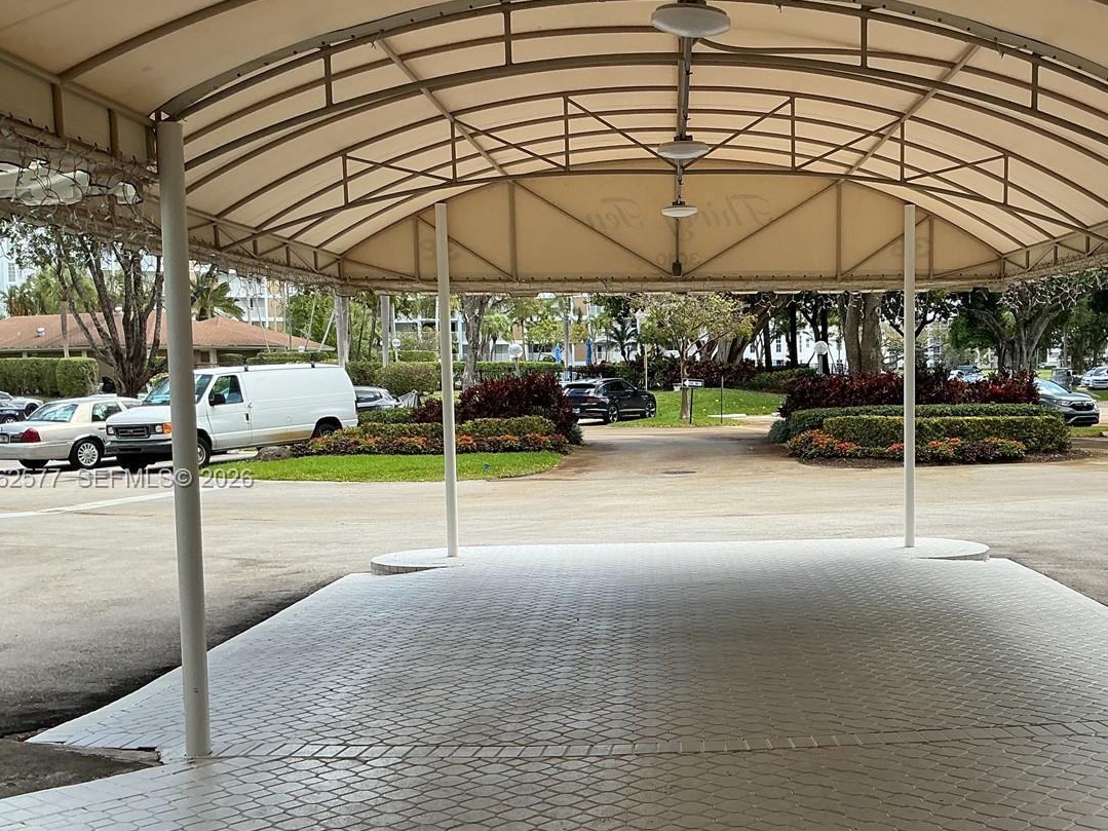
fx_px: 1376
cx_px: 755
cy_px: 480
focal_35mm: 43
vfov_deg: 33.5
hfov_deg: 43.1
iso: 25
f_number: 1.8
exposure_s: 1/446
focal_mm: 3
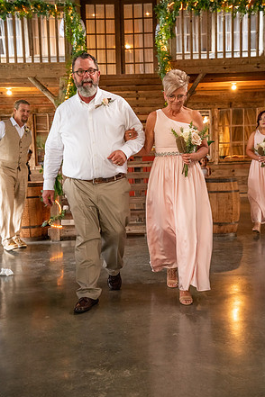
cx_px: 134
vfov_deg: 41.1
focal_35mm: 48
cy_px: 198
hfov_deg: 28.1
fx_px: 530
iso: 8000
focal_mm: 47
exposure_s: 1/125
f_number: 5
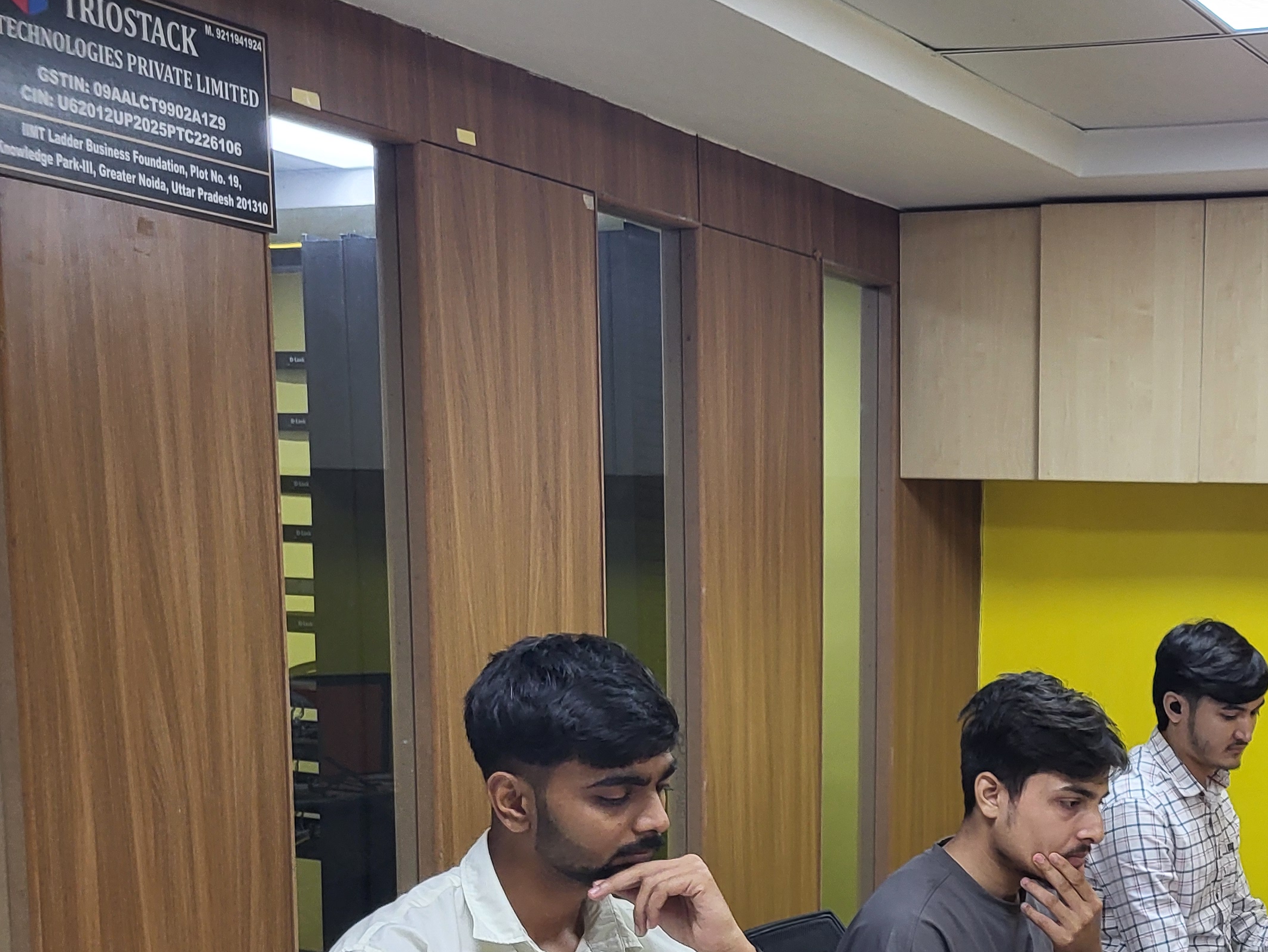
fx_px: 1795
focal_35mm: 49
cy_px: 838
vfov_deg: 28.6
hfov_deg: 36.0
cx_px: 1195
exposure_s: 1/100
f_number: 1.8
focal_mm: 5.4
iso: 160
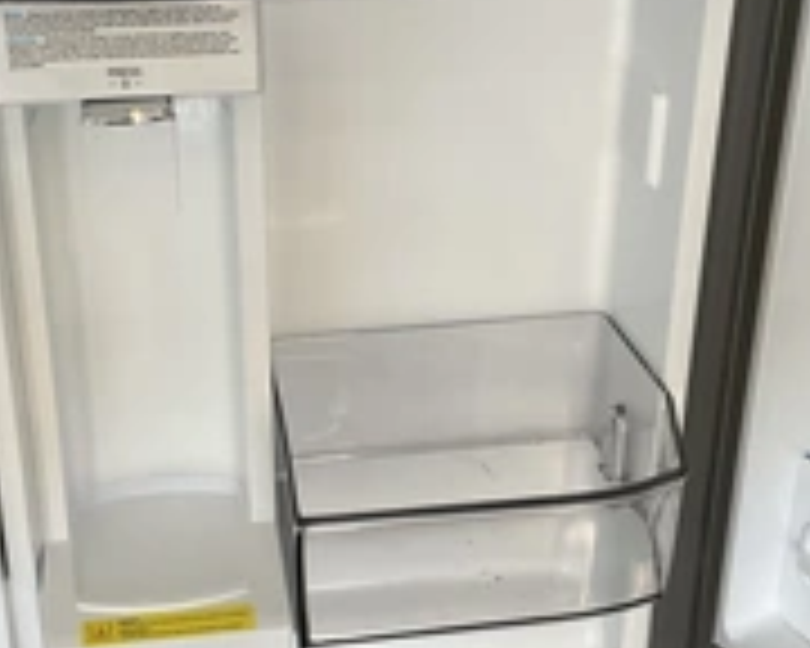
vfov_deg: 24.2
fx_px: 1510
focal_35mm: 63
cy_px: 315
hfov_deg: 30.0
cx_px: 346
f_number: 1.8
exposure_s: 1/120
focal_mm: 3
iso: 64
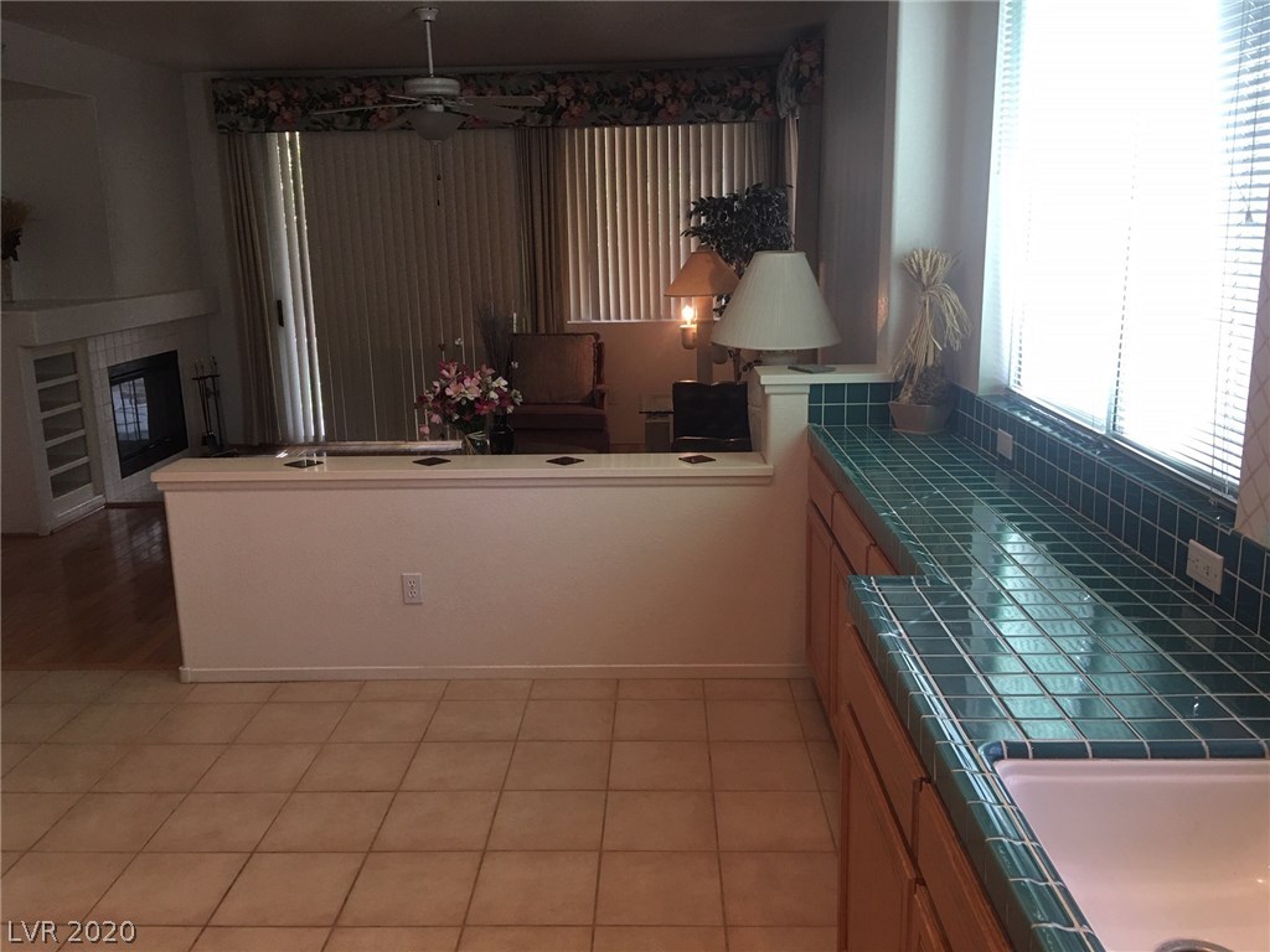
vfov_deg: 48.2
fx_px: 1064
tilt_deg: -11.8
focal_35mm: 29
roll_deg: +0.9
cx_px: 635
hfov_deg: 61.7
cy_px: 476
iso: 40
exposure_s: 1/30
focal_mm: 4.15
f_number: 2.2
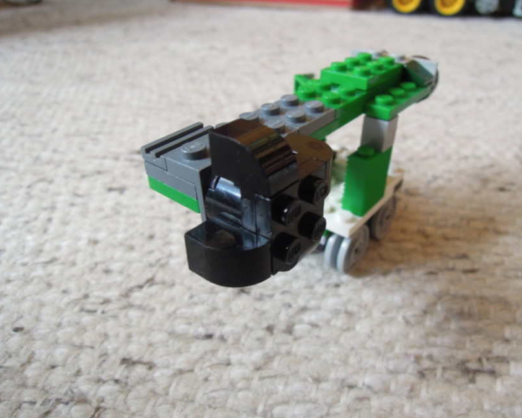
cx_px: 272
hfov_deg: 66.0
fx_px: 402
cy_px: 206
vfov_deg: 54.9
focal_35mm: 26
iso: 400
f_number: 2.8
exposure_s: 1/30
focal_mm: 4.3
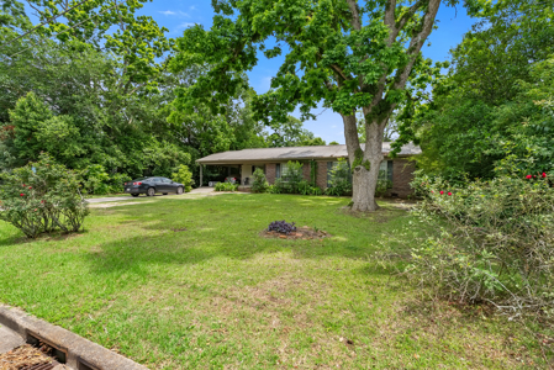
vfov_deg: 73.8
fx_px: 246
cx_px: 277
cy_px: 185
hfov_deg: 96.7
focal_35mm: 16
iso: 160
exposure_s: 1/30
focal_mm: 16
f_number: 5.6
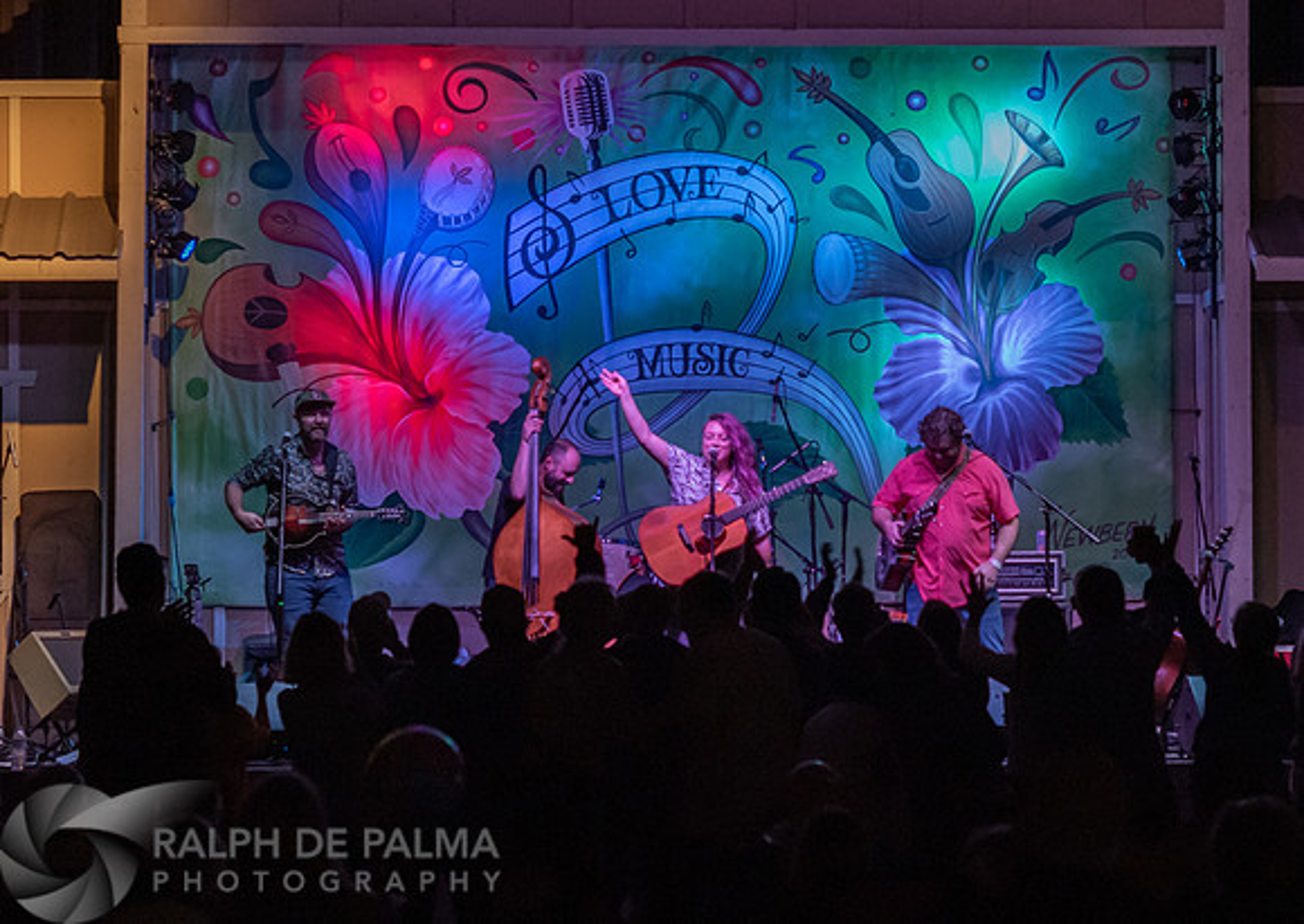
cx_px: 790
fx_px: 6203
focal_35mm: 168
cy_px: 333
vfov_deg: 8.5
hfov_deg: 12.0
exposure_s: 1/160
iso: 2000
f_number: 4.5
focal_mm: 85
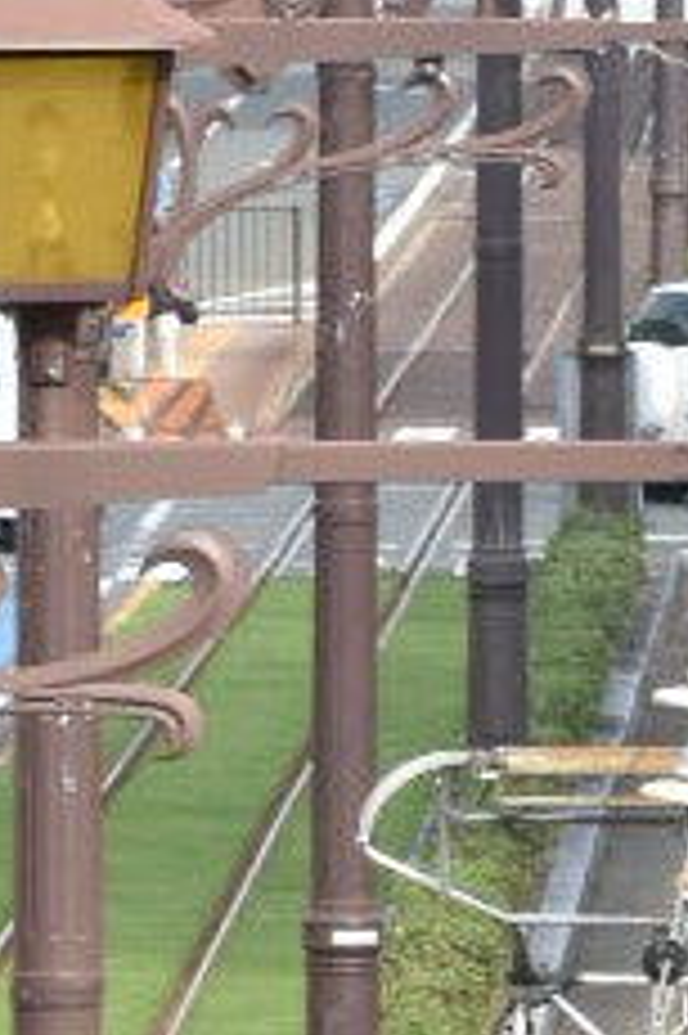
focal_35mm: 898
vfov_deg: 2.3
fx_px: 25766
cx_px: 103
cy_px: 2092
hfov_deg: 1.5
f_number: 11
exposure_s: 1/400
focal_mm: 85
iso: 320
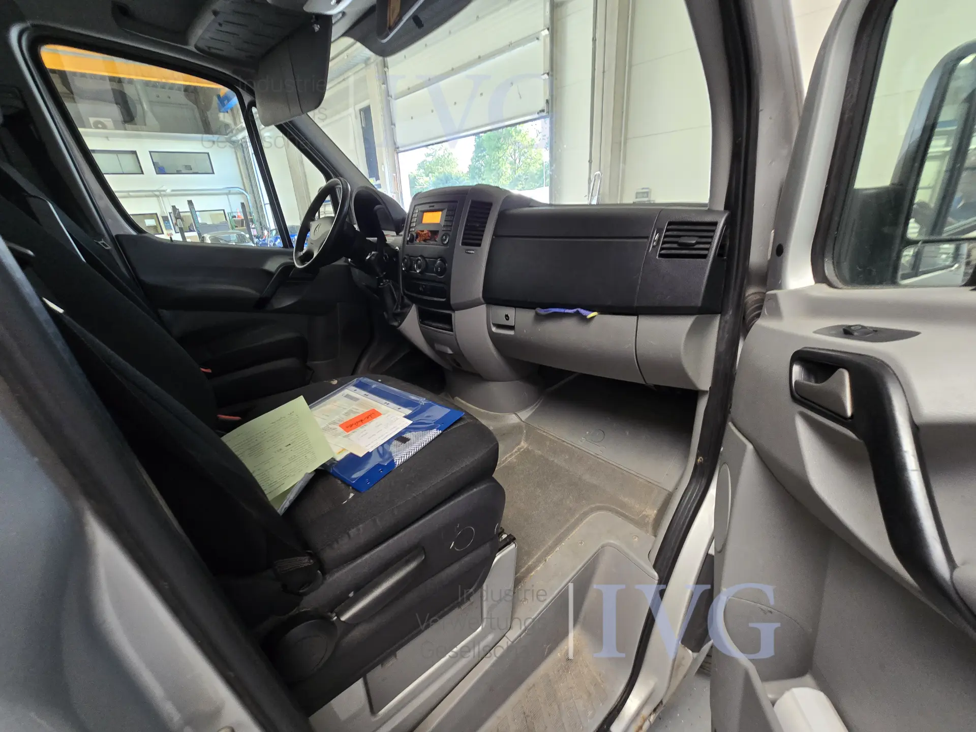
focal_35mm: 13
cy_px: 366
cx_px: 488
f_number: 2.2
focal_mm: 2.2
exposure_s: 1/60
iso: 160
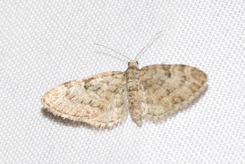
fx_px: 1430
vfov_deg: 6.6
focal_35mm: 210
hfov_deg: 9.8
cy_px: 82
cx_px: 122
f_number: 13
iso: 100
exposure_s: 1/160
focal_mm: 140
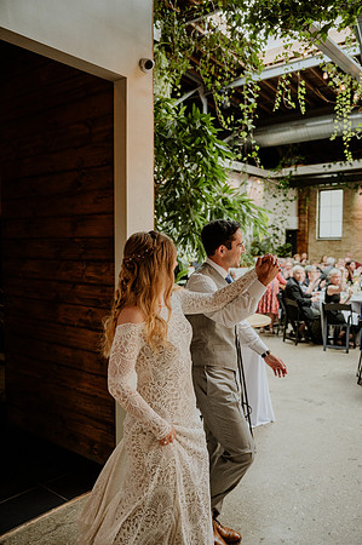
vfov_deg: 61.2
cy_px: 272
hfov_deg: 42.9
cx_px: 181
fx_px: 461
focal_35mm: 30
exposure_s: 1/250
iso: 800
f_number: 2.8
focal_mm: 30.5
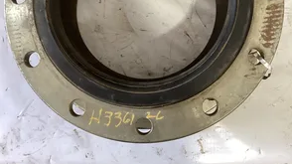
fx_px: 356
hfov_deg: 44.6
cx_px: 145
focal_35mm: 46
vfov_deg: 24.4
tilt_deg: -78.1
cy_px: -12
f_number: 2.4
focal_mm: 3.3
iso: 100
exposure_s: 1/50
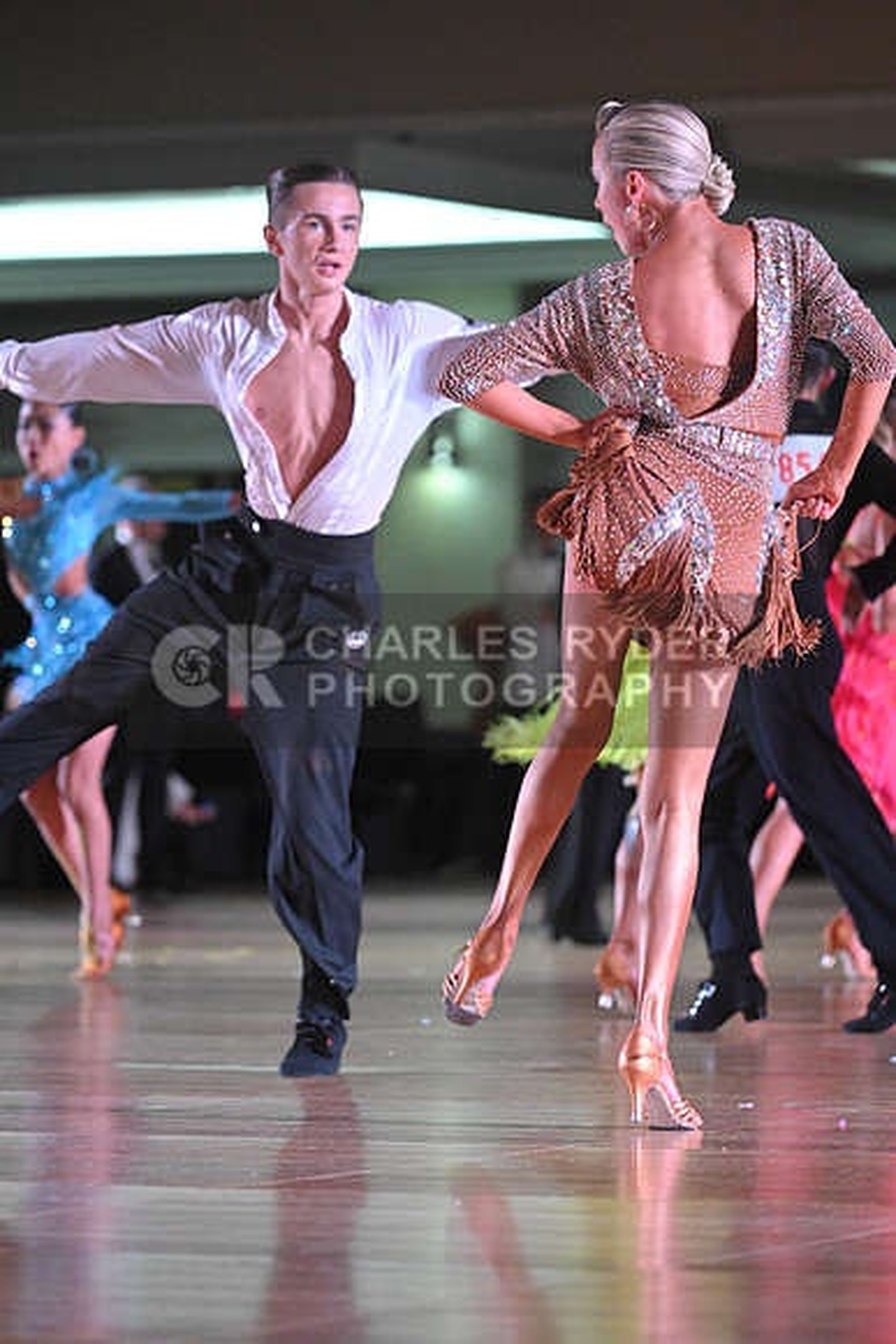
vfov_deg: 11.1
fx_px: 6902
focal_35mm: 185
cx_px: 448
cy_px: 672
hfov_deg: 7.4
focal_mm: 185
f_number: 5
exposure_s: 1/400
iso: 5000
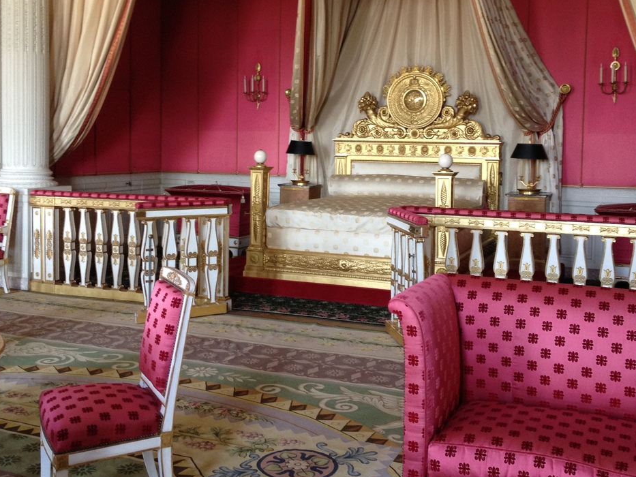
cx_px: 323
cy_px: 181
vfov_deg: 32.1
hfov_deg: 42.1
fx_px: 827
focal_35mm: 45
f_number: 2.4
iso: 125
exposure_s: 1/20
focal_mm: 4.28
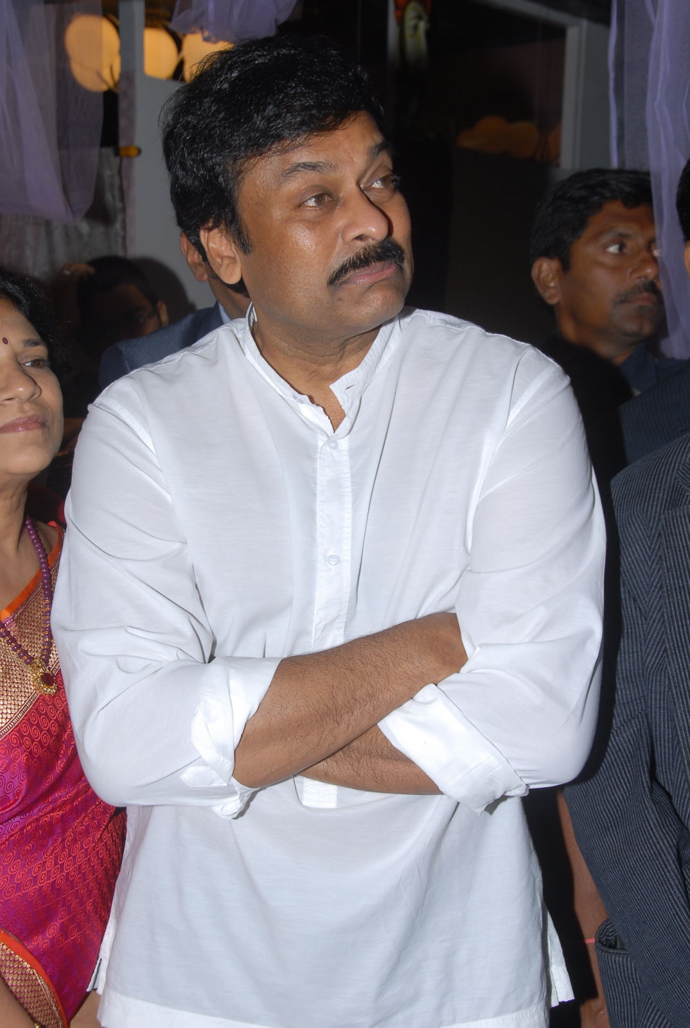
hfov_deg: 23.9
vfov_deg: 35.0
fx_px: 1631
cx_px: 345
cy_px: 514
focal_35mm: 57
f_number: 9
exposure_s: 1/125
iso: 200
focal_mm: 38
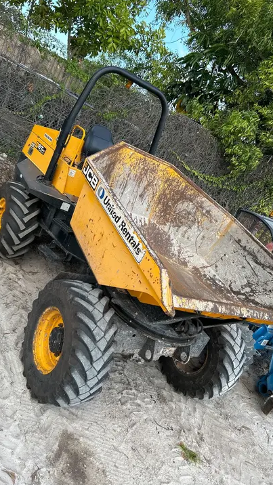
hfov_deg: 40.2
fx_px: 373
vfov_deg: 66.1
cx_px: 130
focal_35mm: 29
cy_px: 239
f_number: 1.5
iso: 50
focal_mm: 5.7
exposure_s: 1/516
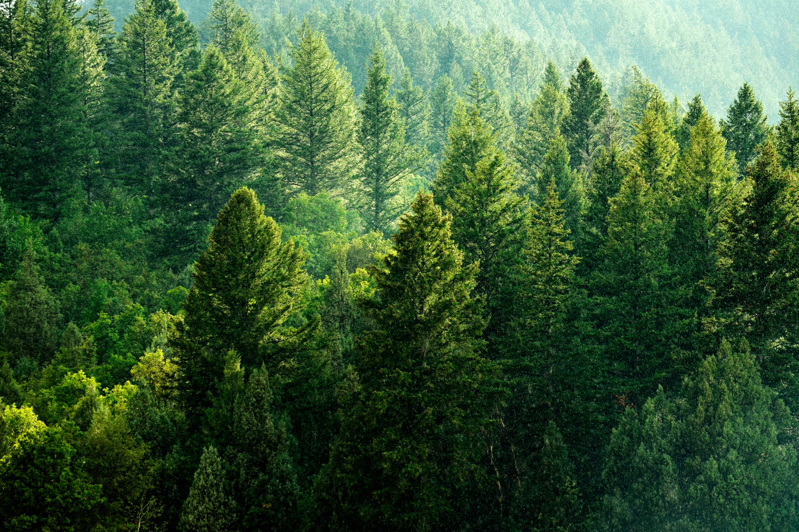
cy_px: 266
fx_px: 4871
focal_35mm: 220
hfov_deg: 9.4
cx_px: 396
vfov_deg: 6.3
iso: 200
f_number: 4
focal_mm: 145
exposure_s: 1/160
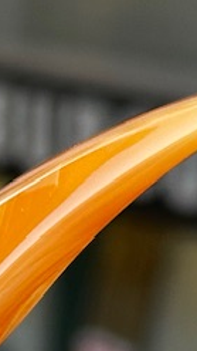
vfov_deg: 7.8
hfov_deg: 4.4
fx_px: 2516
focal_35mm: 271
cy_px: 522
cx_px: -285
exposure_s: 1/271
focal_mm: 6.86
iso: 64
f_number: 1.78
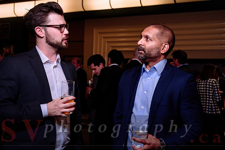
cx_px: 124
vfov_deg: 33.2
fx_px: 252
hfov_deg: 48.0
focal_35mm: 40
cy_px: 69
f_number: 4
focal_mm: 36
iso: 800
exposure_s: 1/100
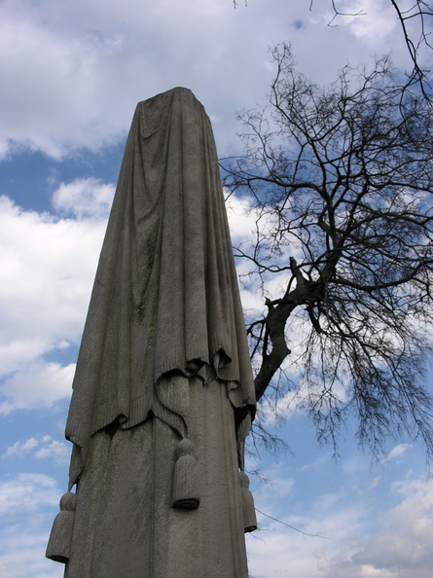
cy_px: 289
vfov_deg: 50.2
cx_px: 216
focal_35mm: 37
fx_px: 618
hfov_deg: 38.6
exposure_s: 1/506
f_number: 4
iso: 50
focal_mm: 9.5
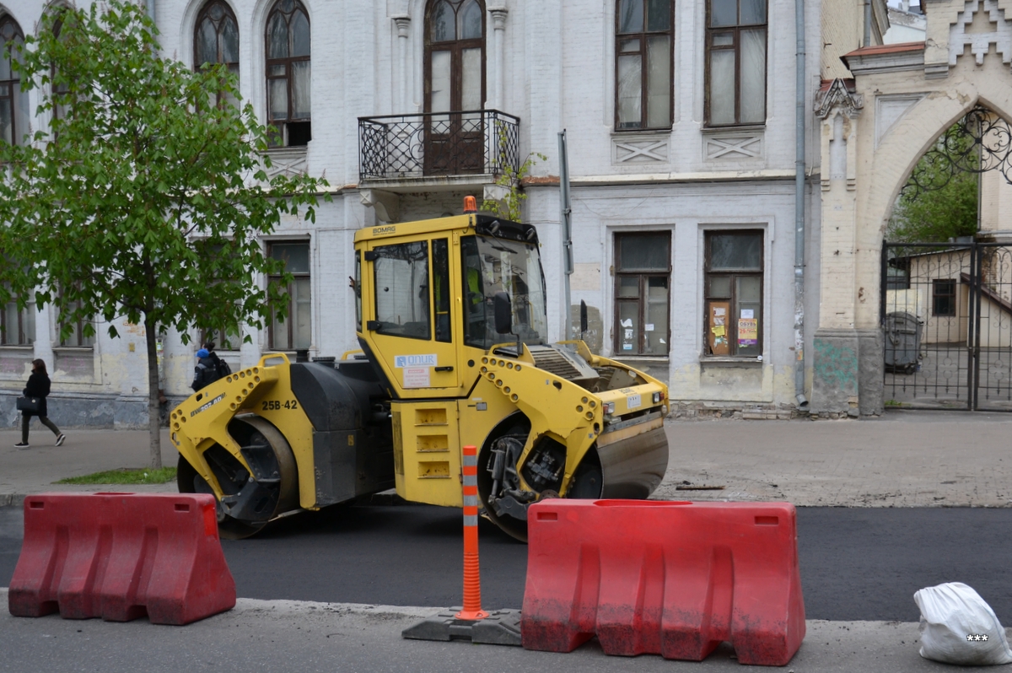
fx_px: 927
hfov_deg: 57.3
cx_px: 506
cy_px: 336
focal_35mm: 33
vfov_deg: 39.9
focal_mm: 22
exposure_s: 1/800
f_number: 3.8
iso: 400
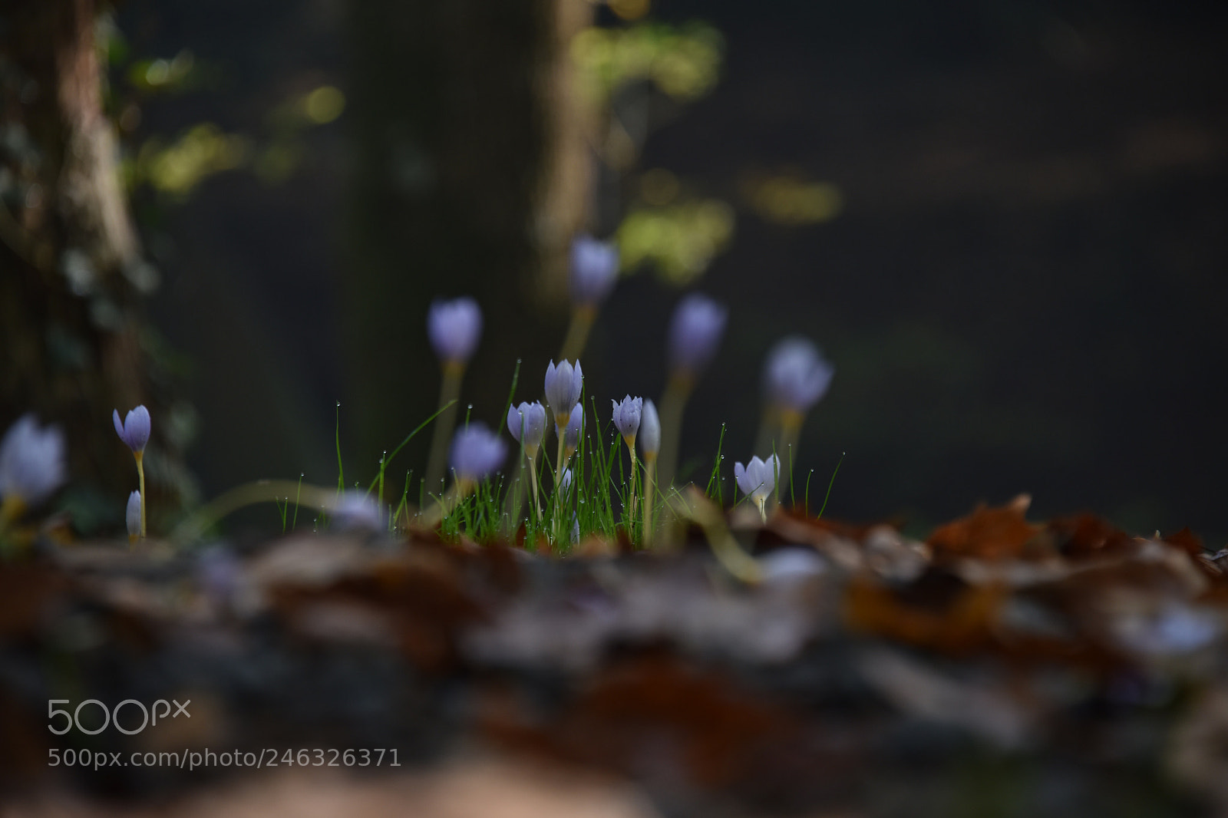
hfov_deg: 9.8
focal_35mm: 210
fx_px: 7161
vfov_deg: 6.5
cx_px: 614
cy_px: 409
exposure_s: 1/60
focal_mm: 210
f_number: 6.3
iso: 200
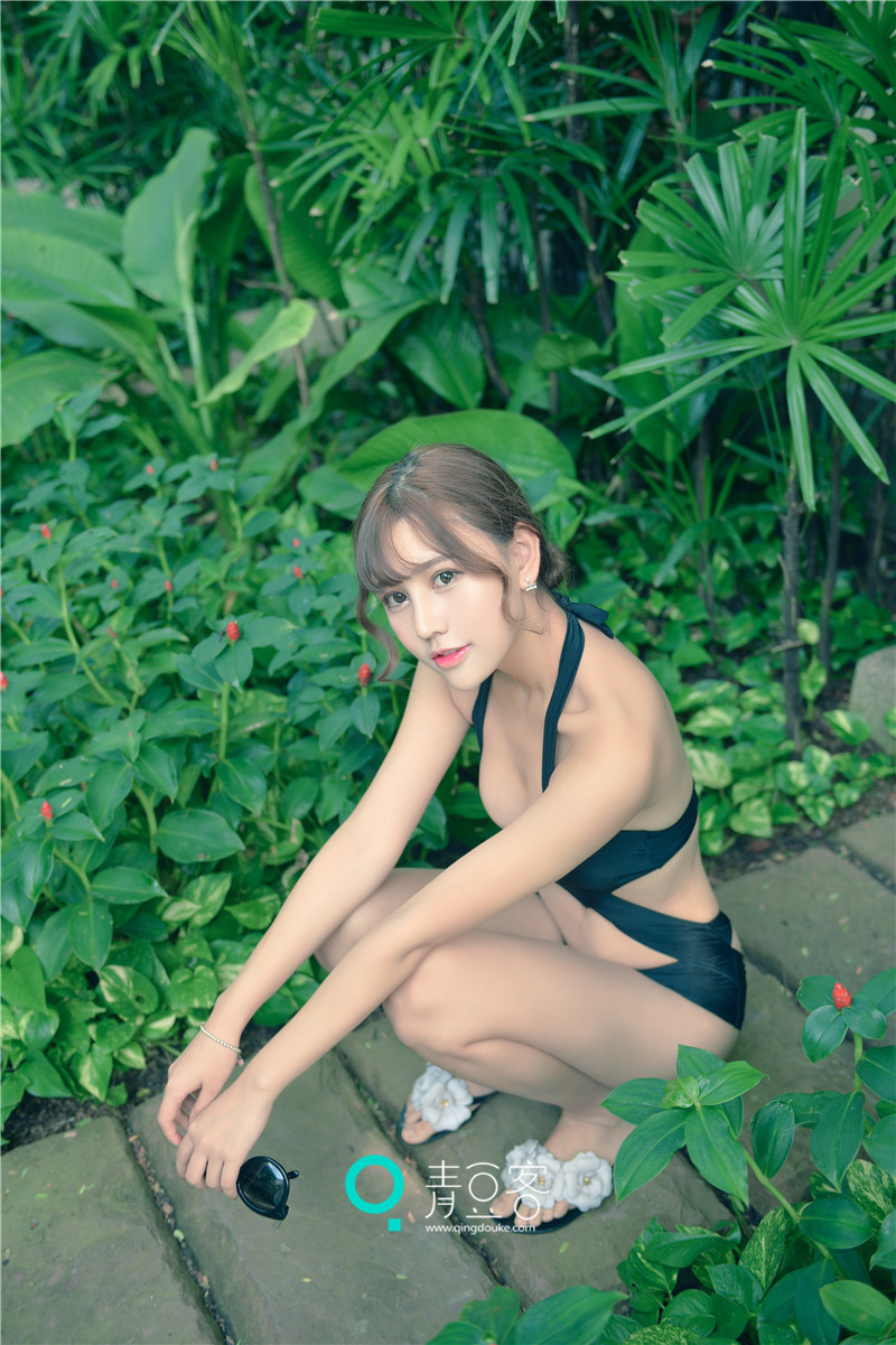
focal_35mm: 38
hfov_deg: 35.0
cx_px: 448
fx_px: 1419
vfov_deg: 50.7
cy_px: 672
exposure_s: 1/160
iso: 250
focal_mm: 38
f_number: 3.2
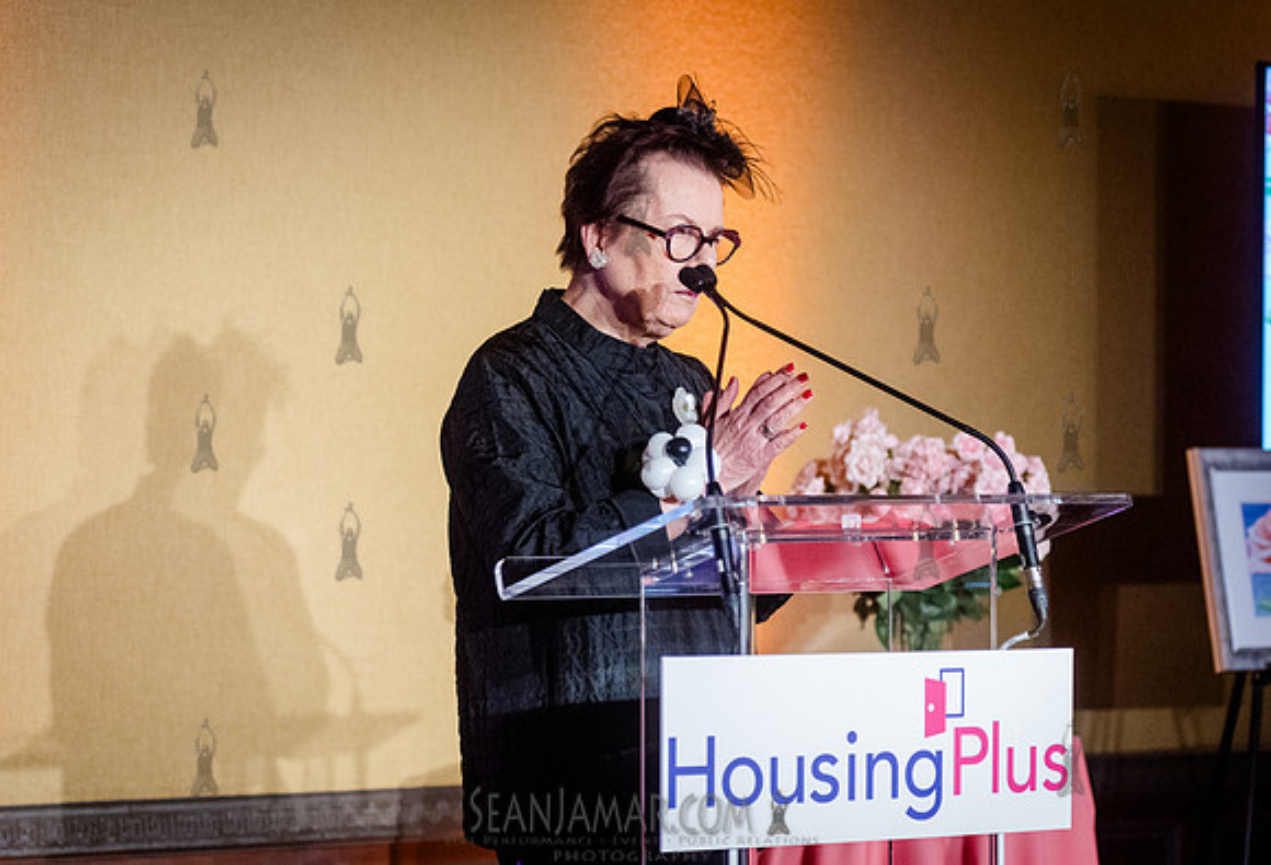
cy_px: 375
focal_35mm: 98
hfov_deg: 20.7
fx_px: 3471
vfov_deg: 14.2
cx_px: 501
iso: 6400
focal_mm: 80
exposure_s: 1/200
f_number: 3.5
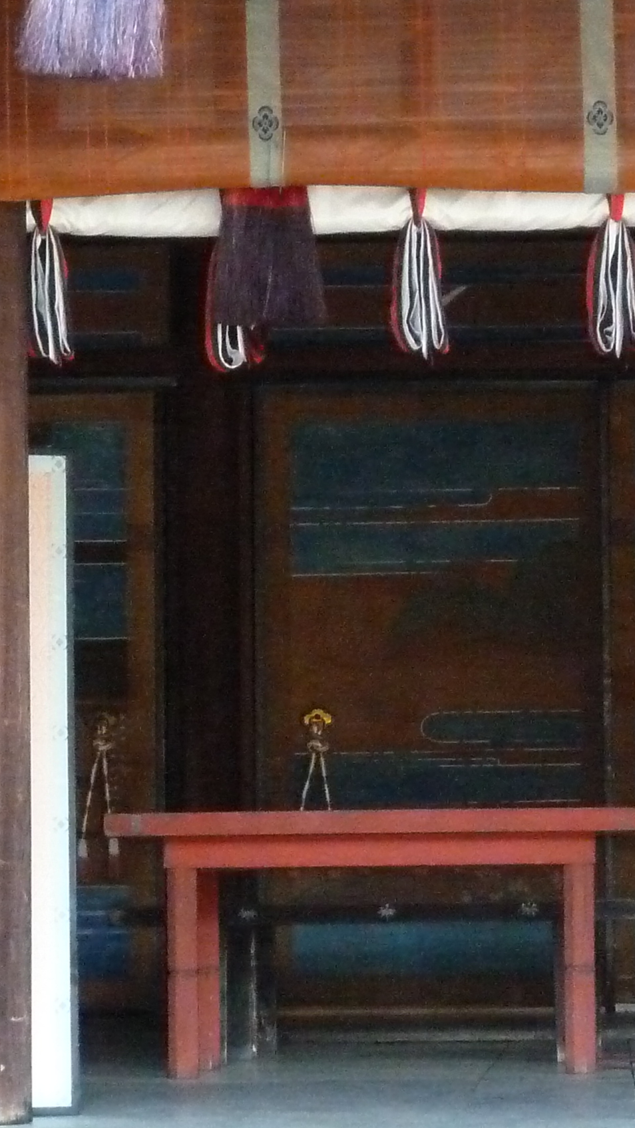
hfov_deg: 6.5
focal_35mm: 185
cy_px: 705
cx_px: 594
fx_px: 5538
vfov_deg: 11.6
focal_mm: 11.9
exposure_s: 1/40
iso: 800
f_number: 4.1
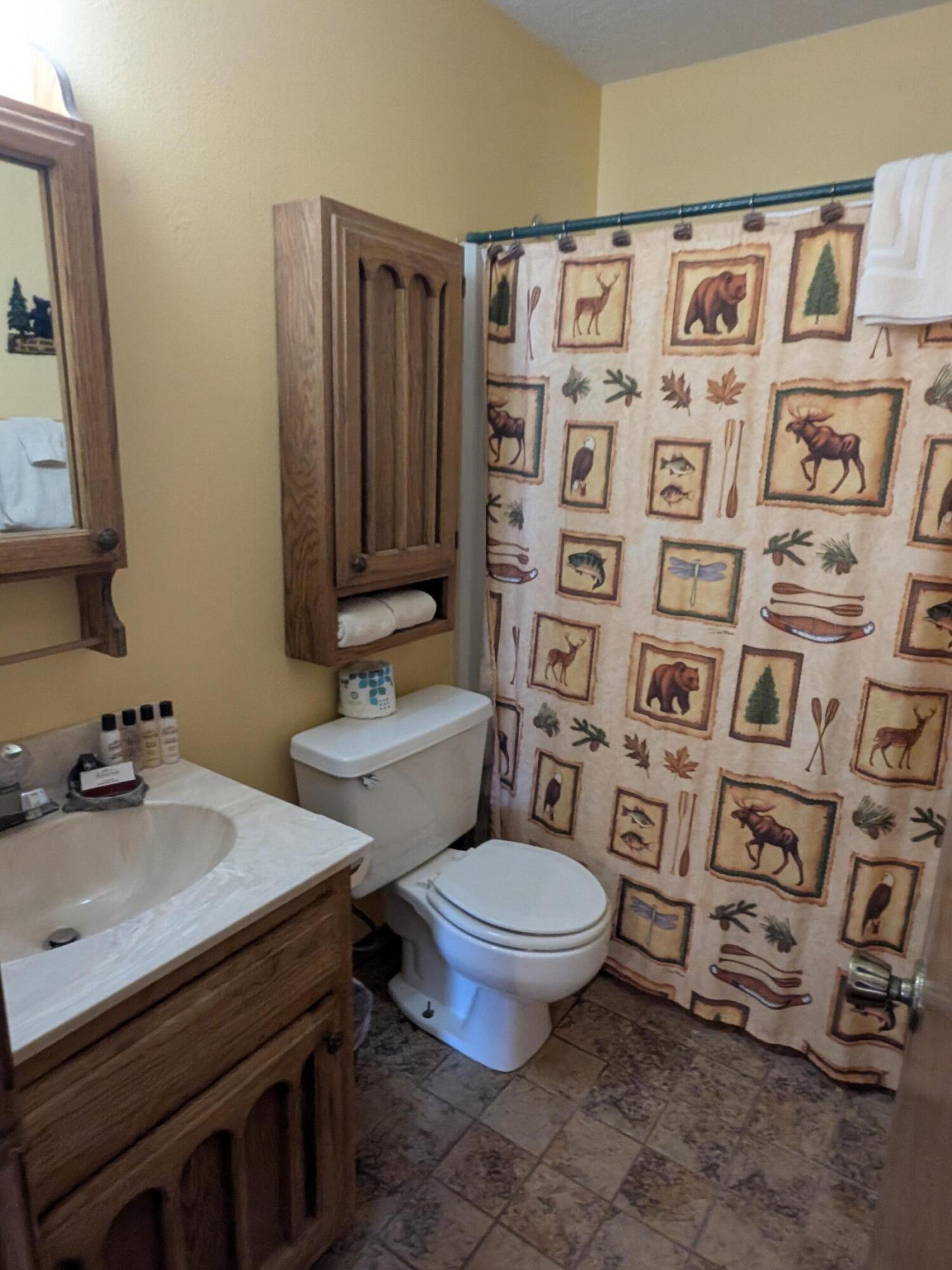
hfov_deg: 78.1
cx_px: 476
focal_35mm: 16
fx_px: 587
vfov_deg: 94.5
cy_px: 635
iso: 475
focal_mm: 2.22
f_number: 2.2
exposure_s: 1/29.2
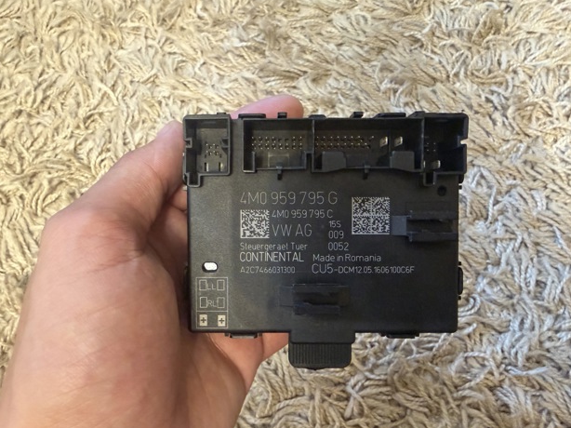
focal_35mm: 25
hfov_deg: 69.4
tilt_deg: -69.3
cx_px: 290
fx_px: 412
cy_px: 217
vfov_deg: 54.8
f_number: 2.2
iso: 800
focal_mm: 2.22
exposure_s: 1/50
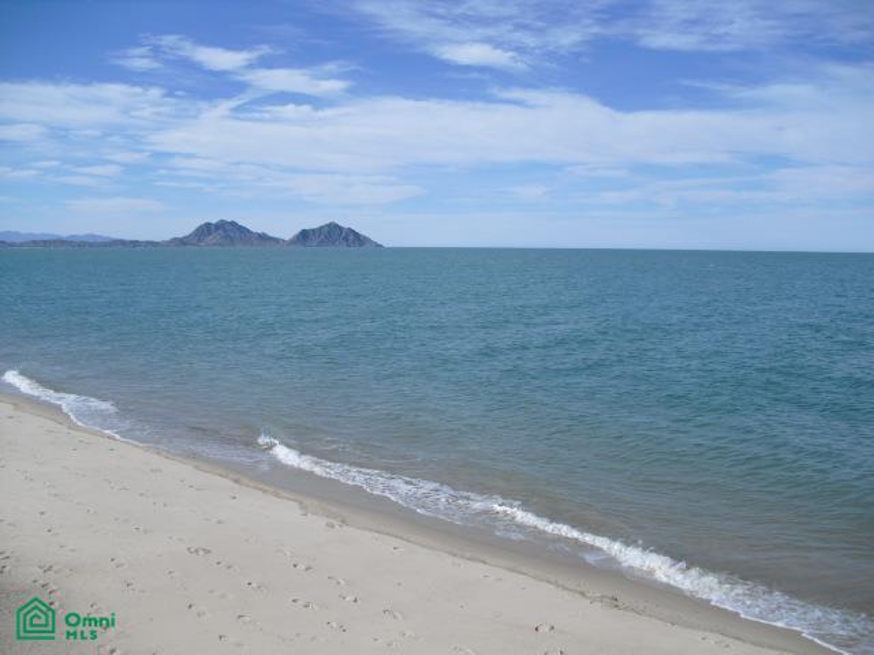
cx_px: 437
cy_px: 328
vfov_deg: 39.7
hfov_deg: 51.4
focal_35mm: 36
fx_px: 909
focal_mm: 6.3
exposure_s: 1/200
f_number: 7.8
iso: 64
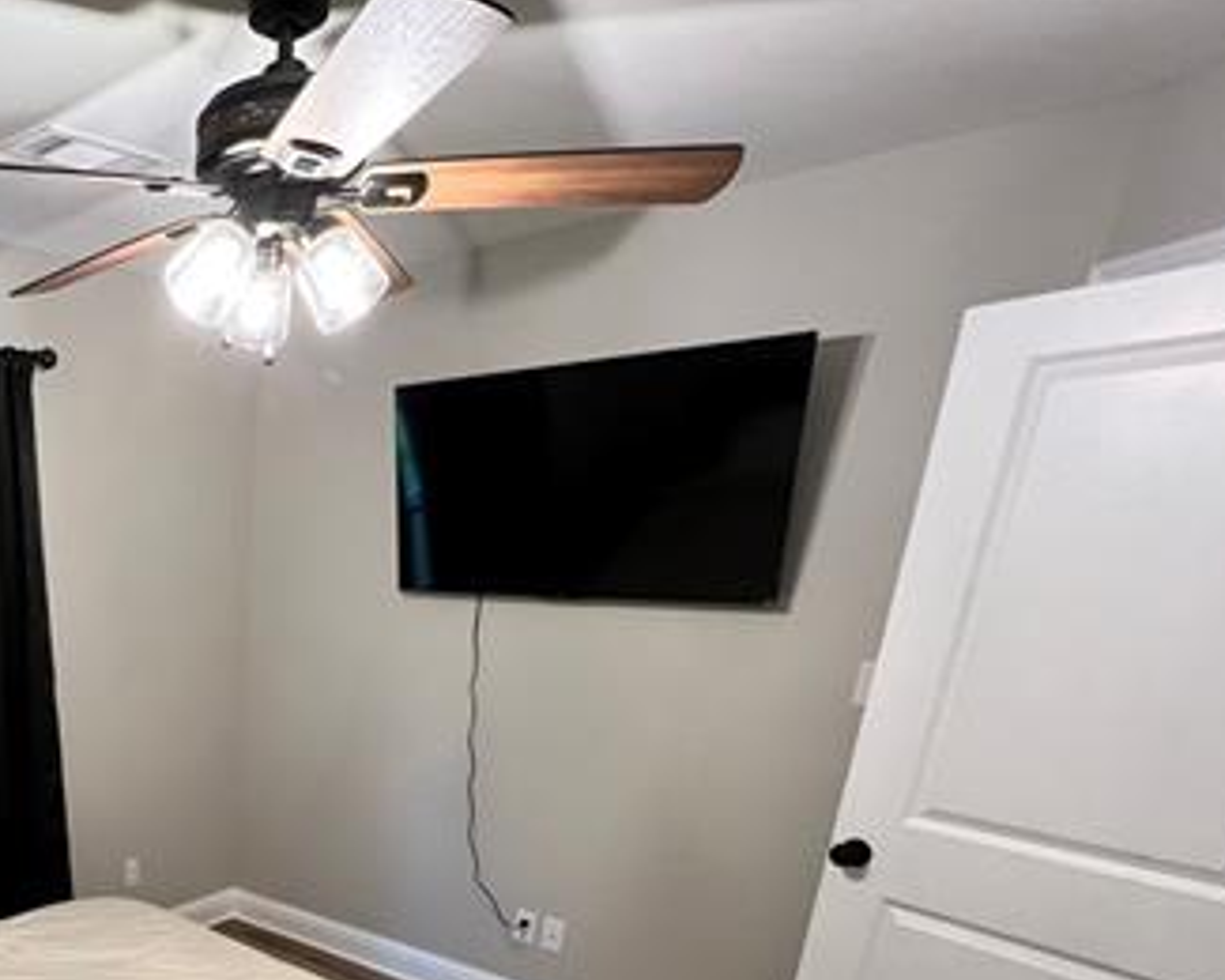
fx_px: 906
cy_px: 878
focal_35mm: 25
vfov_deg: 50.5
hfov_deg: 56.5
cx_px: 75
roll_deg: +0.7
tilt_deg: -20.1
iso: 320
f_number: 1.8
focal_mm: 1.57
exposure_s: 1/60
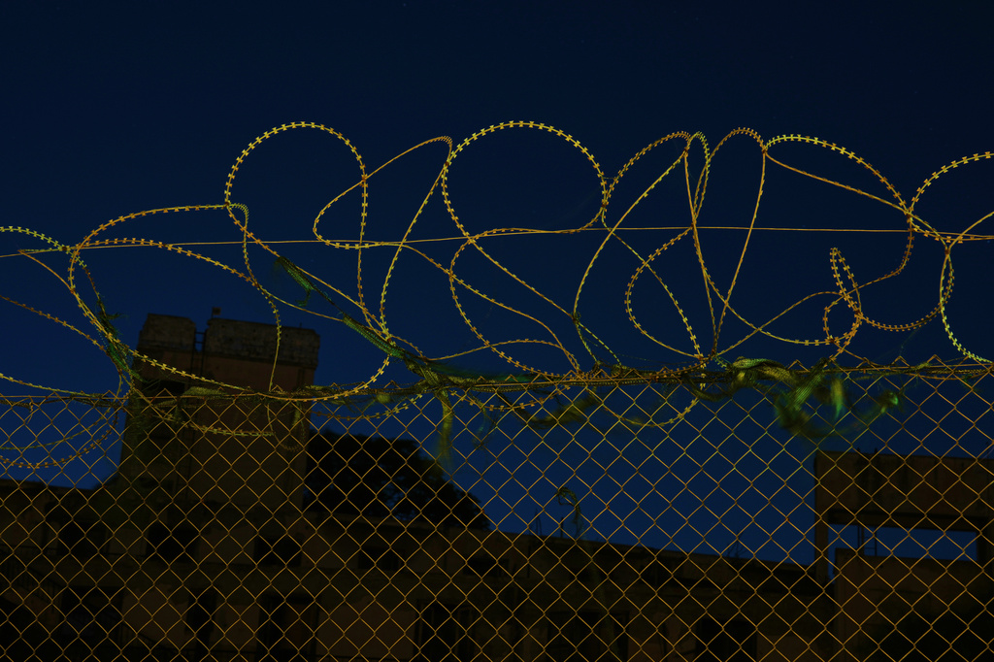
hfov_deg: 28.9
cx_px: 497
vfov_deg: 19.4
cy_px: 331
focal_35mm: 70
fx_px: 1932
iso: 100
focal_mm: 70
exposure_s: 30
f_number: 10
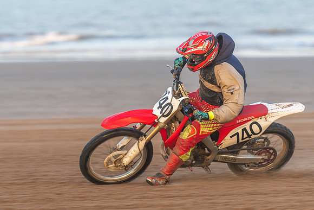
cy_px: 105
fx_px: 2486
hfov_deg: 7.2
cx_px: 157
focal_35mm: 285
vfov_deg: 4.8
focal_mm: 190
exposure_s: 1/400
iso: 200
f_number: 2.8
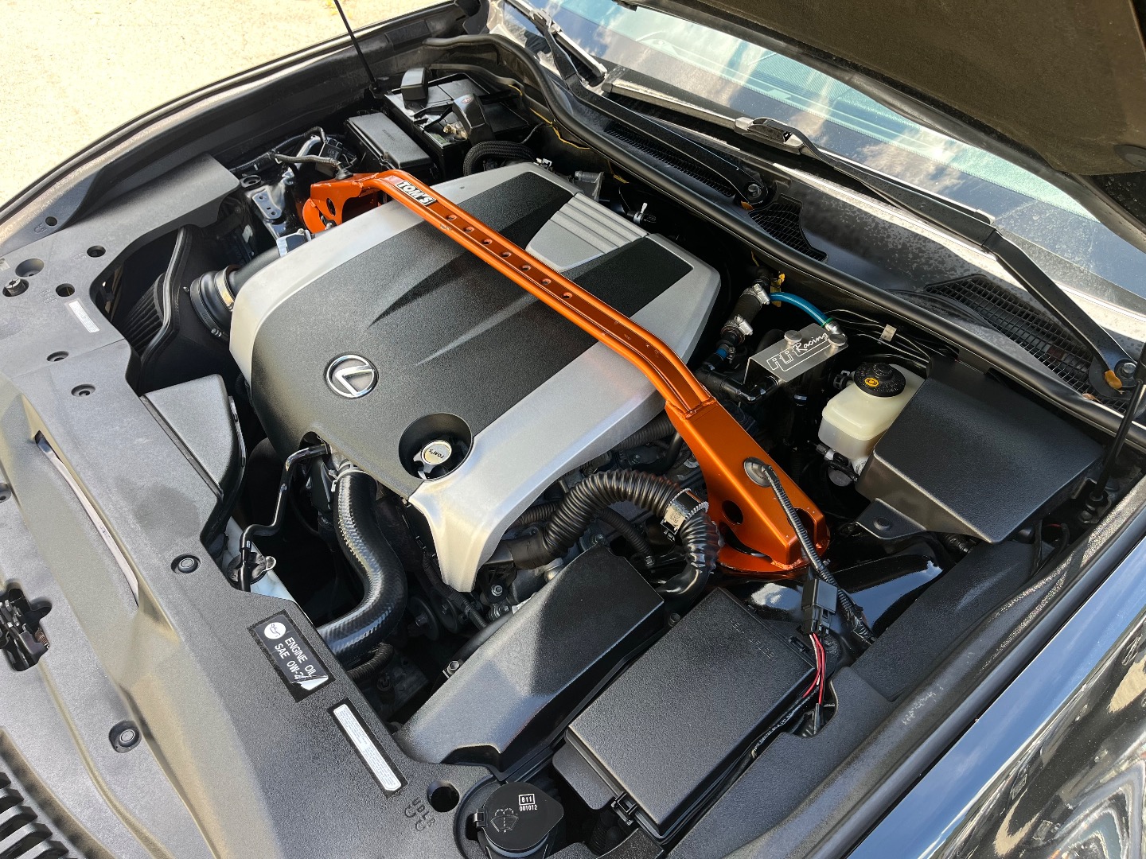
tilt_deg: -40.6
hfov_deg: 67.3
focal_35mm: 26
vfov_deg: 53.1
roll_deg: -4.0
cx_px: 573
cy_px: 430
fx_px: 861
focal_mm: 5.1
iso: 40
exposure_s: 1/182
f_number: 1.6
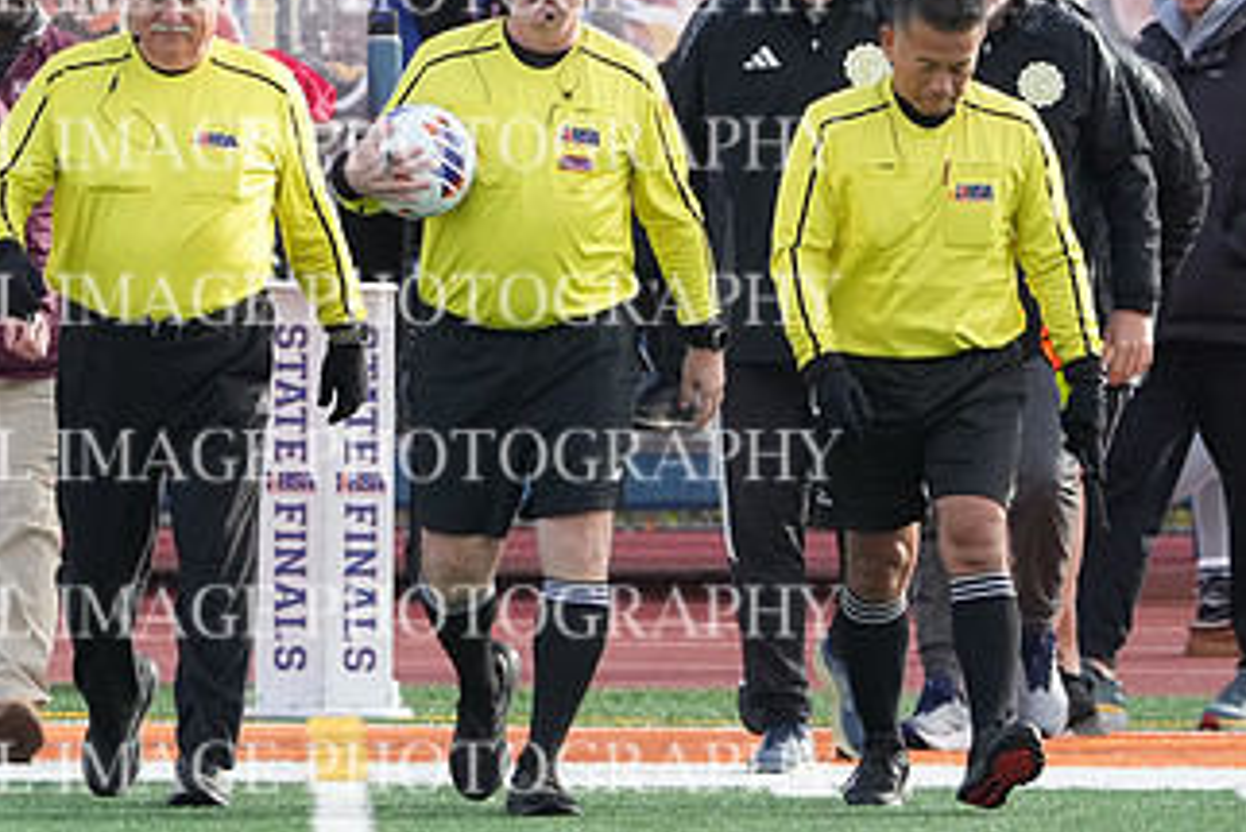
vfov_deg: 1.7
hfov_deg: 2.6
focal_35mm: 806
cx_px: 282
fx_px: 27908
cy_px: 377
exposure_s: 1/1250
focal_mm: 298
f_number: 6.3
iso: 1250
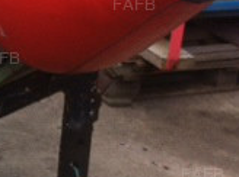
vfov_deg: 10.7
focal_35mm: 137
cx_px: -184
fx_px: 943
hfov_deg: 13.1
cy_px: 35
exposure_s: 1/120
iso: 80
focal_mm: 3.85
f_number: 2.8
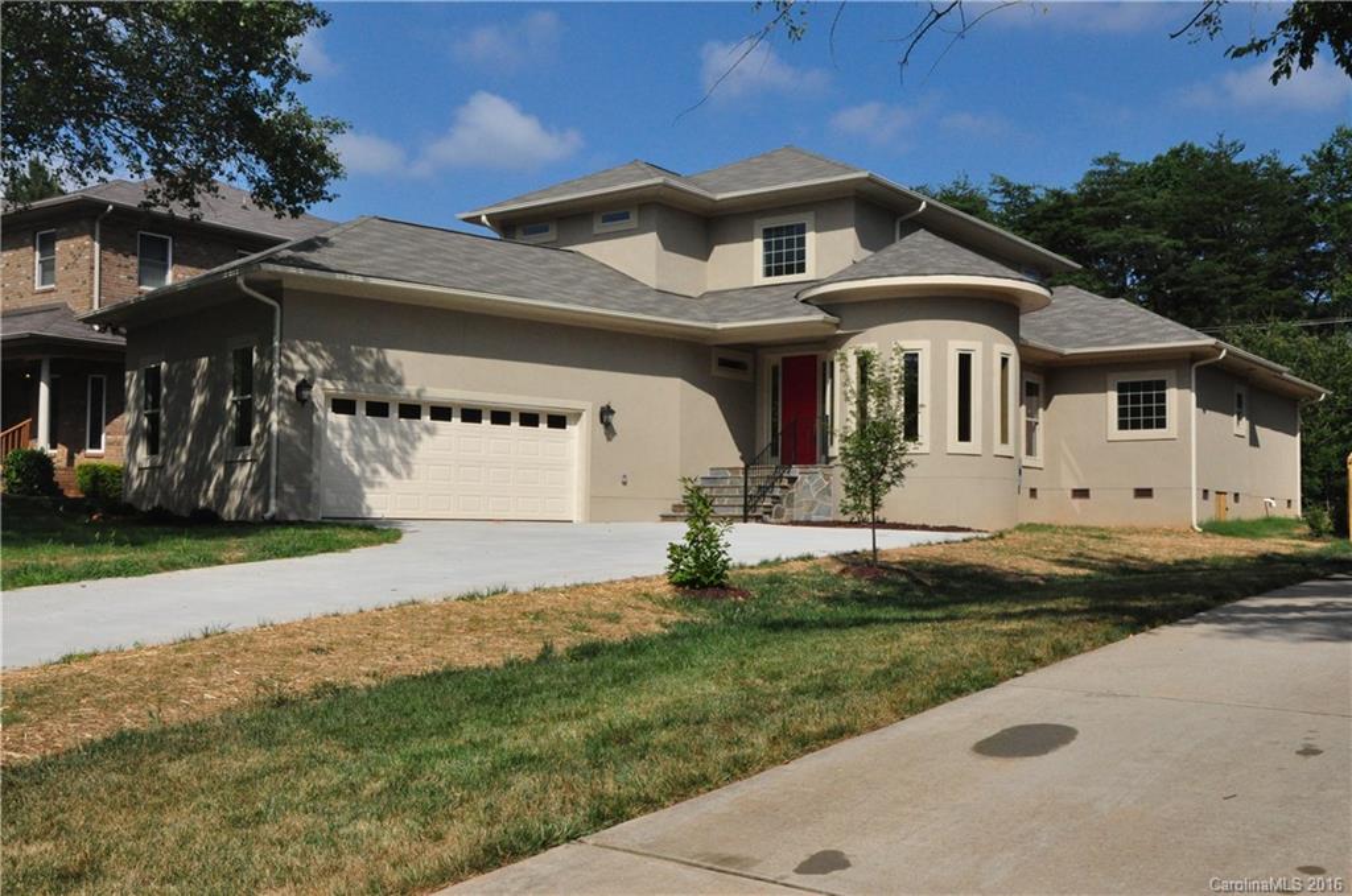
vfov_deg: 35.4
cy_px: 448
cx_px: 676
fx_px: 1406
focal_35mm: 38
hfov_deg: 51.4
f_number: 18
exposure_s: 1/1250
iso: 1600
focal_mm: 25
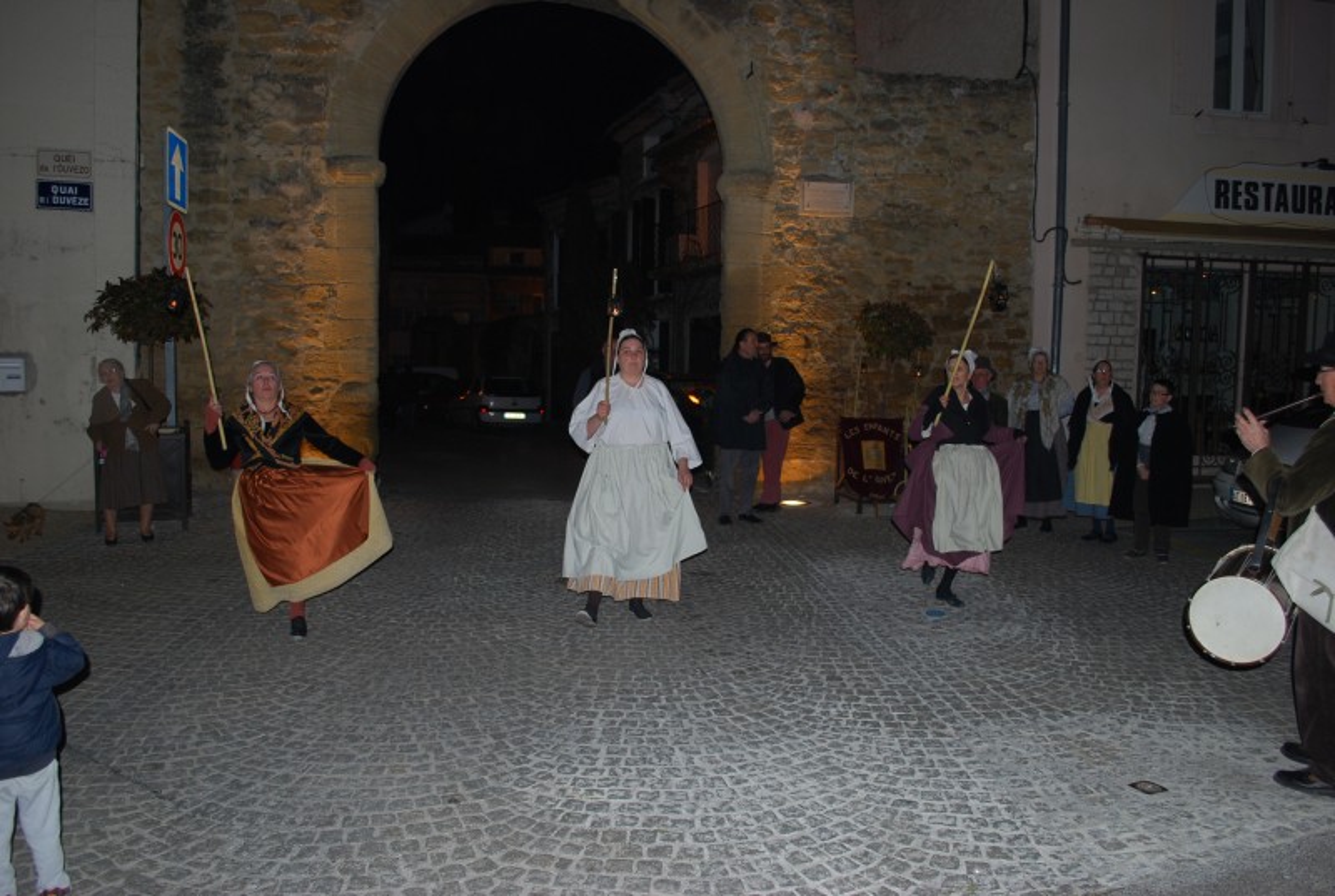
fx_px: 1003
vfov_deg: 48.1
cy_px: 448
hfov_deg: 67.3
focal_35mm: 27
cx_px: 668
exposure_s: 1/60
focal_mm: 18
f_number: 3.5
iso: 250
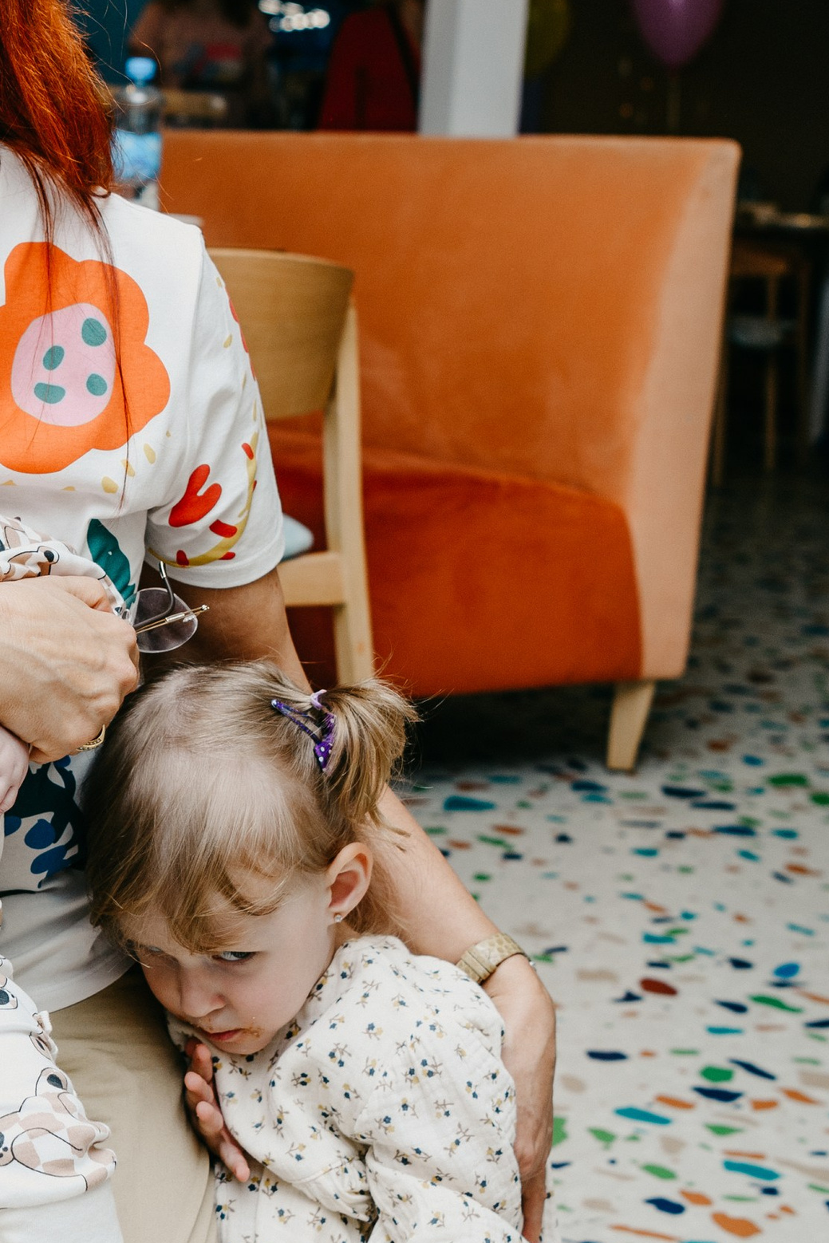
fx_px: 2383
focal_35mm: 69
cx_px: -45
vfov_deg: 29.2
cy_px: 628
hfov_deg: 19.1
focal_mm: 28
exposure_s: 1/160
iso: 125
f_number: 3.5
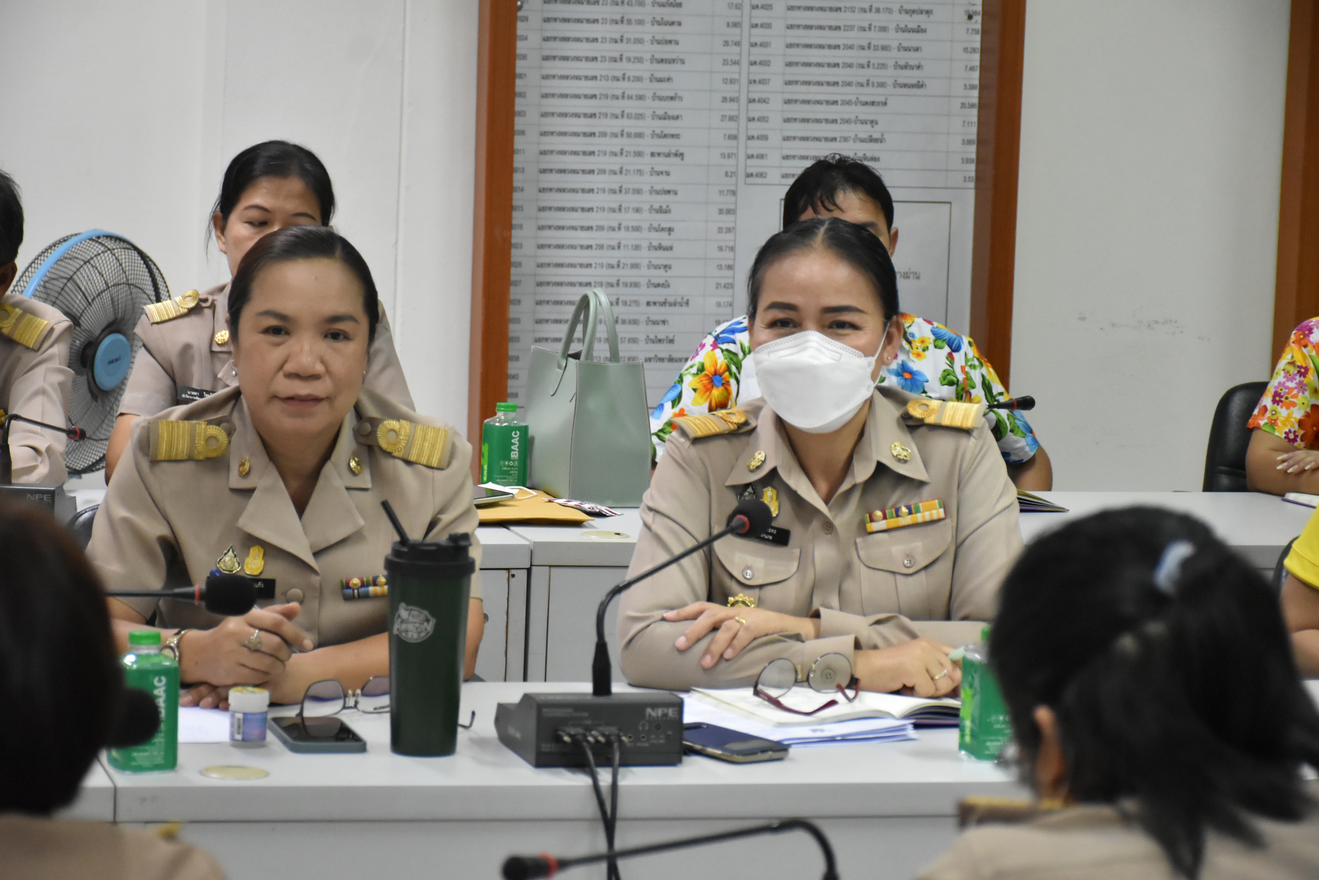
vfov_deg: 12.2
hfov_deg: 18.2
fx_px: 4123
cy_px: 440
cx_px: 660
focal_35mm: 112
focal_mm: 75
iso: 3200
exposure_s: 1/100
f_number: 5
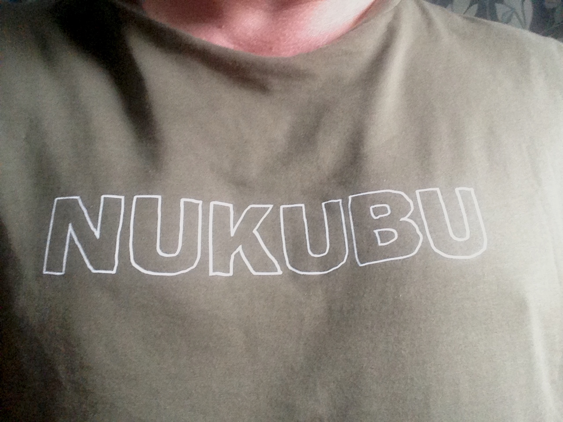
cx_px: 282
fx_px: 537
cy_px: 211
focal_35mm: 33
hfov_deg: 55.4
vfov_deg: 42.9
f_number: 2.4
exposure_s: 1/30
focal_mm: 2.15
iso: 250
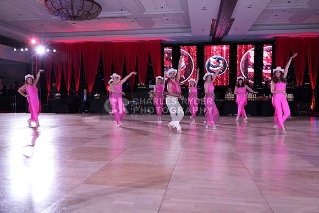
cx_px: 160
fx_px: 257
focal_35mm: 29
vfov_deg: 45.0
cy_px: 106
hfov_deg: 63.6
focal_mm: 29
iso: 2500
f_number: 5
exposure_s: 1/250
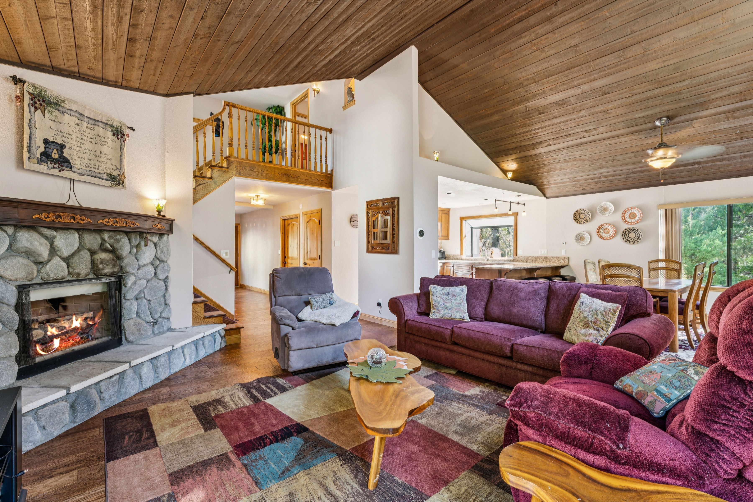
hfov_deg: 96.4
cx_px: 376
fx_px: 337
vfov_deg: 73.4
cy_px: 251
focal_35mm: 16
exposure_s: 1.6
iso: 100
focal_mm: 16.1
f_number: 13
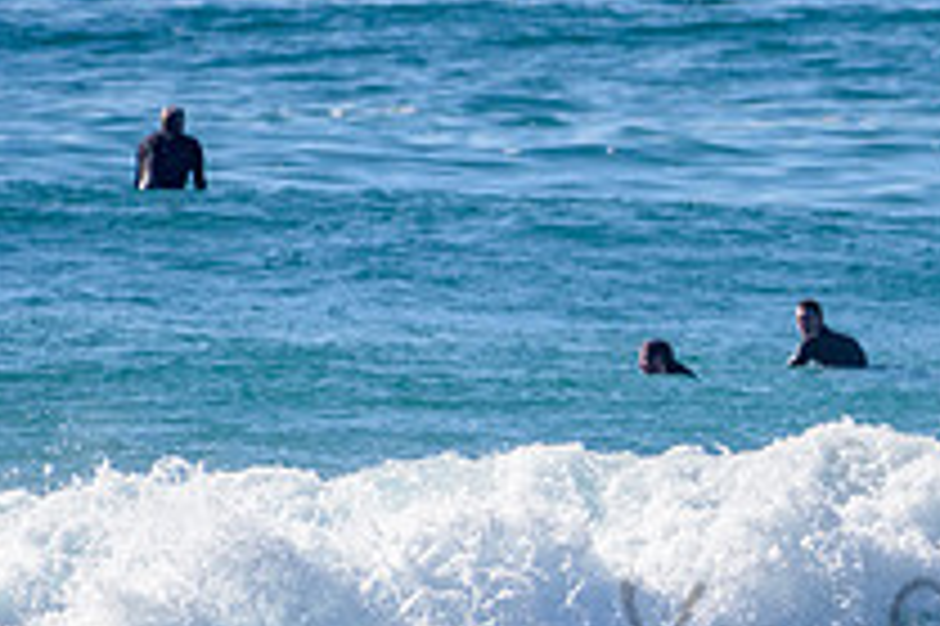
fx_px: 44483
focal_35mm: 1705
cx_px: 1379
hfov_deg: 1.2
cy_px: 491
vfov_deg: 0.8
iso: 125
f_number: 5.6
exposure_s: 1/2000
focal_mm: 500
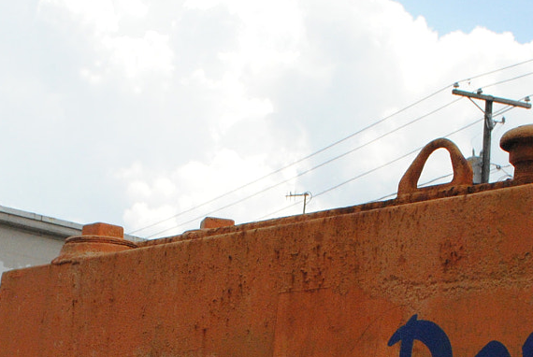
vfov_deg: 13.2
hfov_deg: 20.1
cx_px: 196
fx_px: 1498
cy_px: 452
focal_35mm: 101
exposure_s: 1/640
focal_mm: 24
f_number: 13
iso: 800
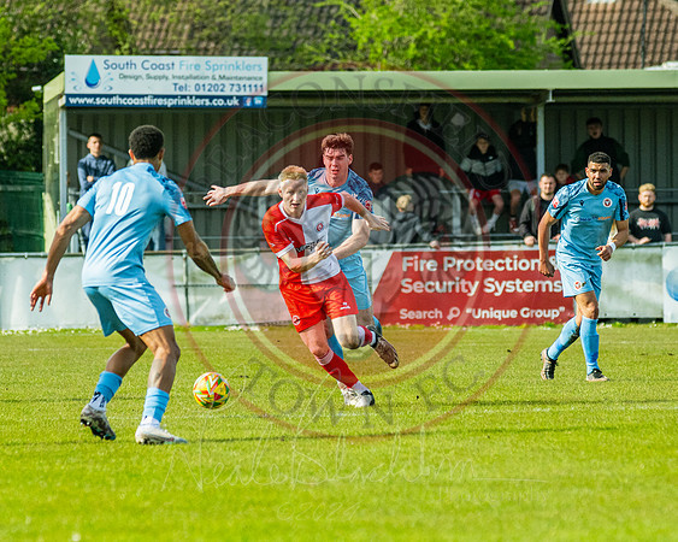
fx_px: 9256
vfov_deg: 3.4
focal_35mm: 461
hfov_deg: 4.2
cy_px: 305
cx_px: 255
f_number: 4
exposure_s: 1/4000
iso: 400
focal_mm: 200
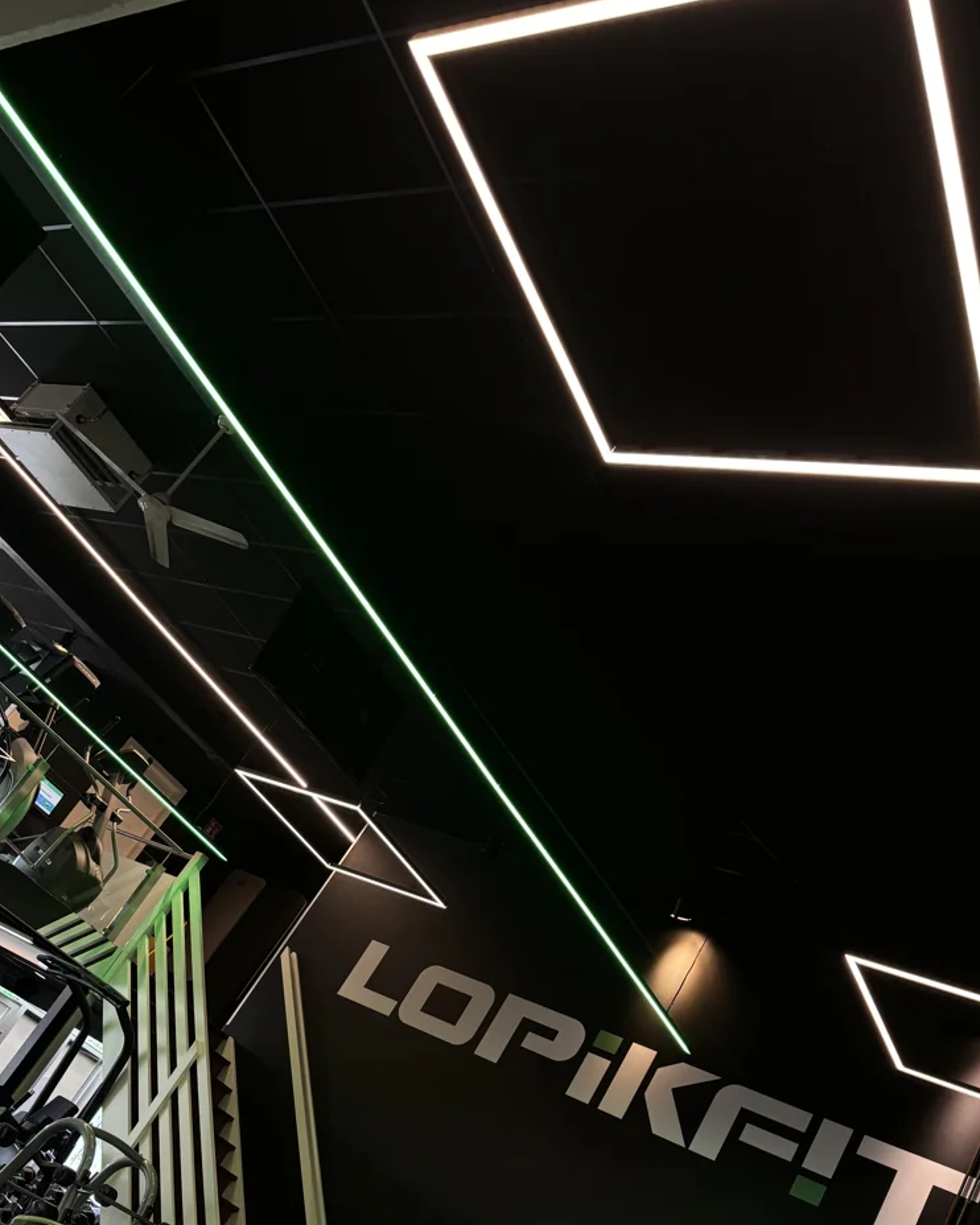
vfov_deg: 50.6
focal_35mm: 35
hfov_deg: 42.2
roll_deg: -32.4
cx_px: 538
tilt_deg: +19.8
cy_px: 818
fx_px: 1269
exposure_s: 1/60
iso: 160
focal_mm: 5.96
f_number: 1.6
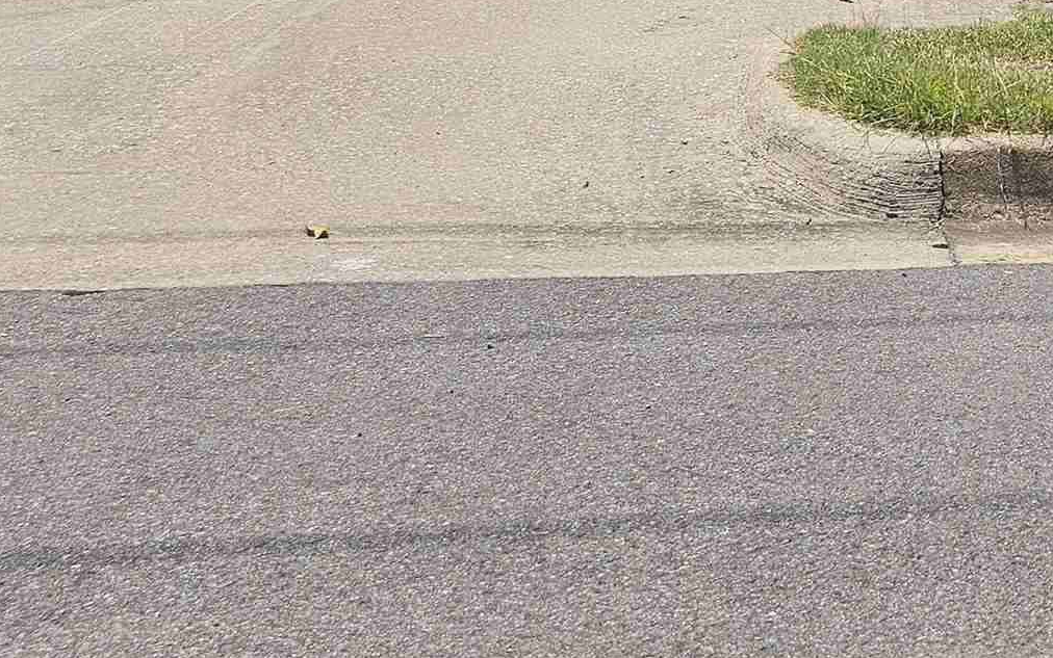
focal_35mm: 74
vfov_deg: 15.7
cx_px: 1295
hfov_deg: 24.9
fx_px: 2124
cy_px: -428
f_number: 1.7
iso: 10
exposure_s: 1/601
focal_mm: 6.3
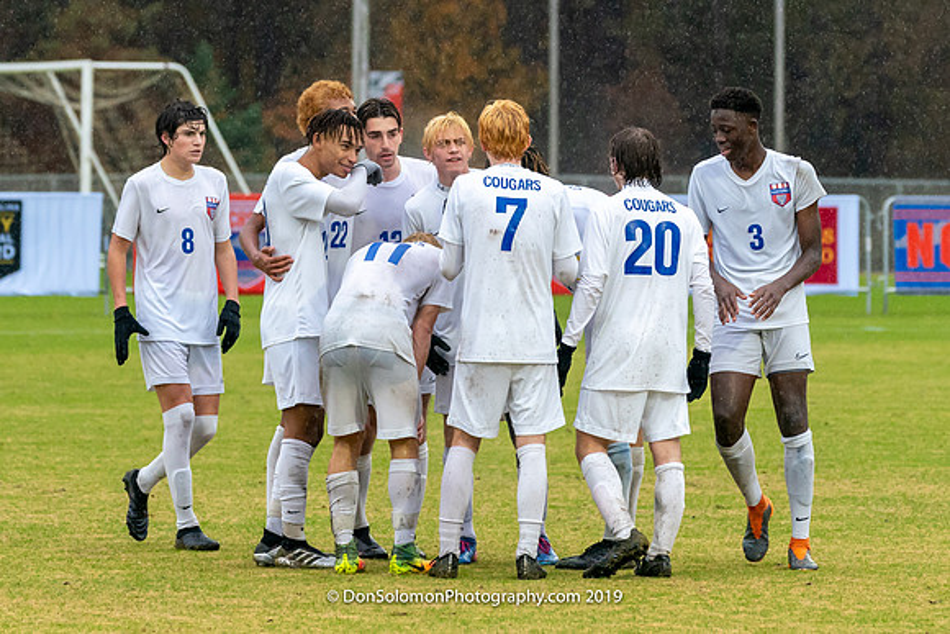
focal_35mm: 377
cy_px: 302
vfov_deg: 3.6
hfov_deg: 5.5
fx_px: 9956
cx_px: 493
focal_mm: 200
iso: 3200
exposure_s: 1/1000
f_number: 5.6
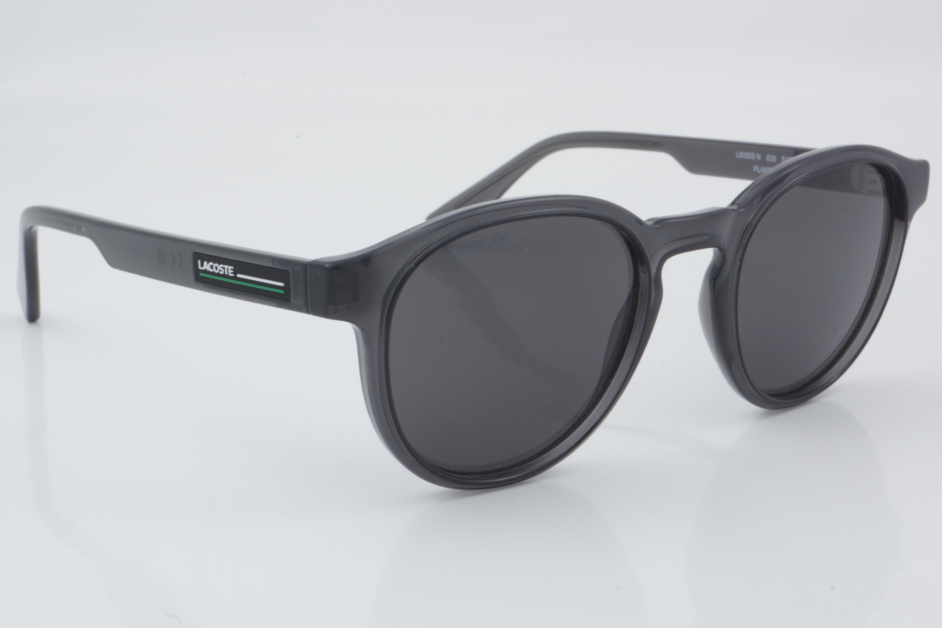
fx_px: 1962
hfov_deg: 27.0
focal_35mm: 75
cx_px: 471
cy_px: 314
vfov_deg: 18.2
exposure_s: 1/3
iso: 100
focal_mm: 50
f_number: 32
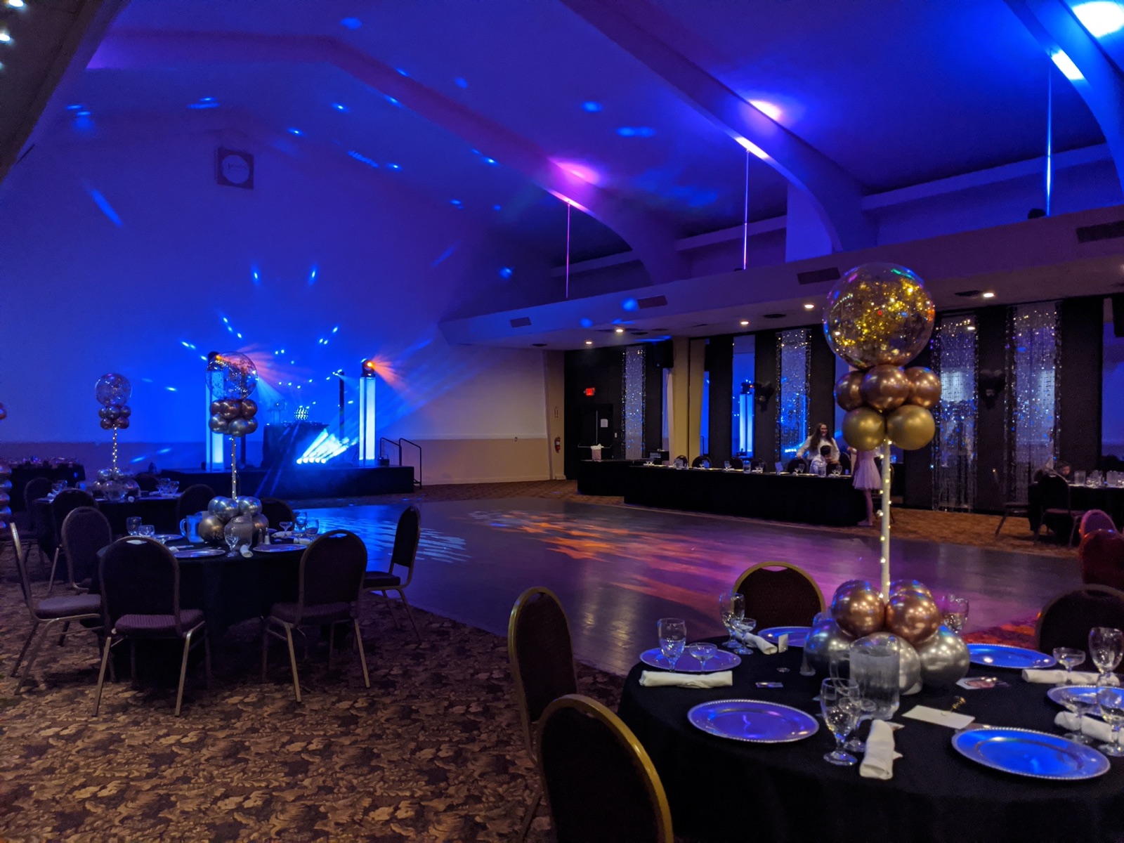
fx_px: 877
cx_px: 562
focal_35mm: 27
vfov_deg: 51.4
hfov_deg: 65.3
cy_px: 422
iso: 410
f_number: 1.73
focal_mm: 4.38
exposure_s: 1/24
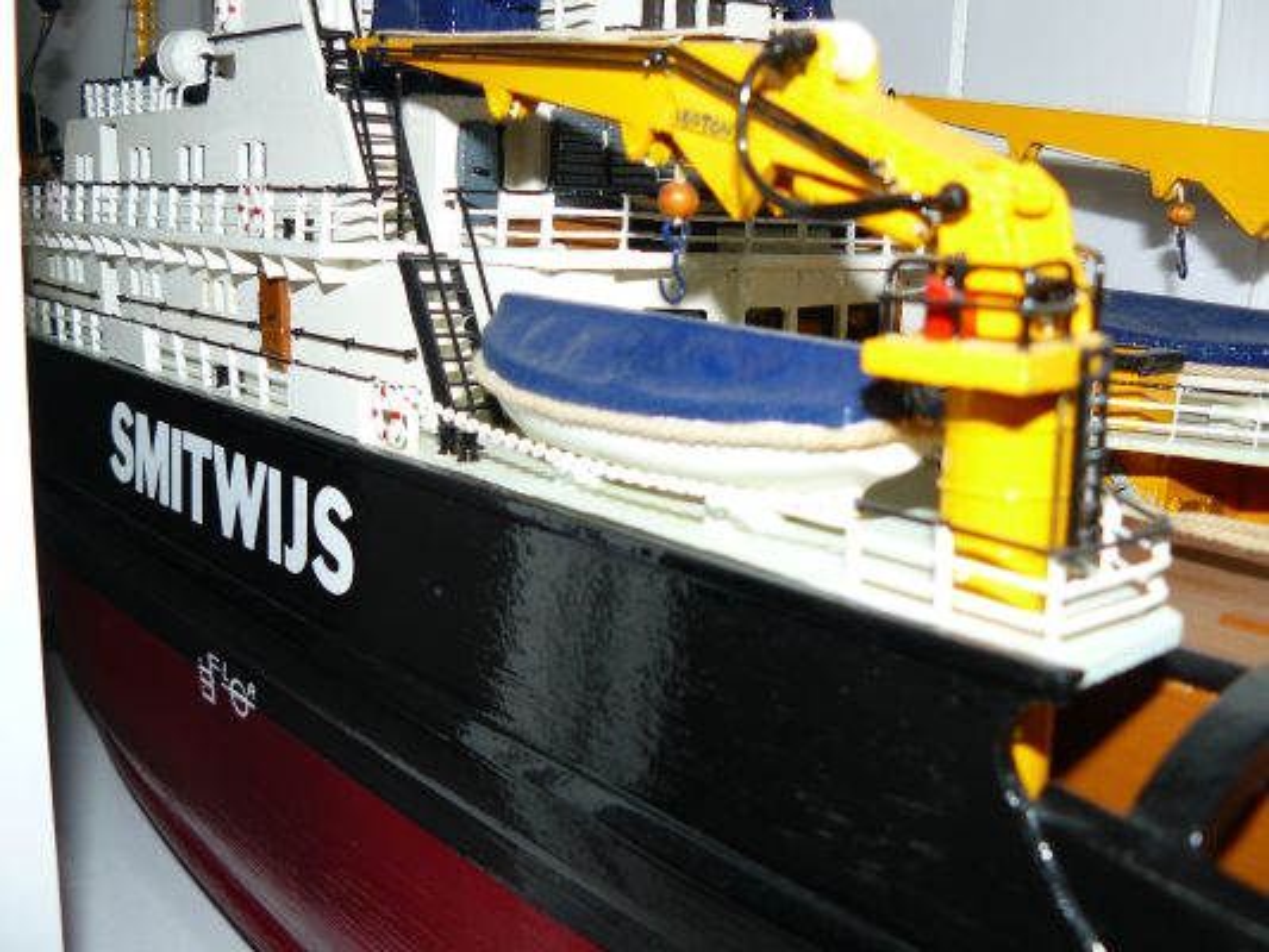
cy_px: 476
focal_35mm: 36
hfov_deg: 51.3
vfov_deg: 39.7
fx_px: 1320
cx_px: 634
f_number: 2.8
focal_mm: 6
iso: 100
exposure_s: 1/20
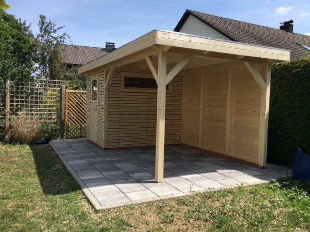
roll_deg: -3.4
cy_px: 116
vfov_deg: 48.2
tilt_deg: -2.4
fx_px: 260
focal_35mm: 29
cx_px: 155
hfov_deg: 61.7
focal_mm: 4.15
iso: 25
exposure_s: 1/1261
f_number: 2.2
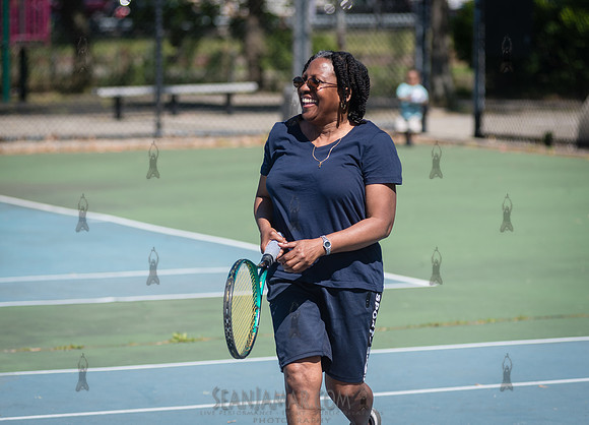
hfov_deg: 11.4
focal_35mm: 176
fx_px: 2956
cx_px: 271
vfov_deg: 8.2
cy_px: 212
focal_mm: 145
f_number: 3.5
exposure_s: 1/2500
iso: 200
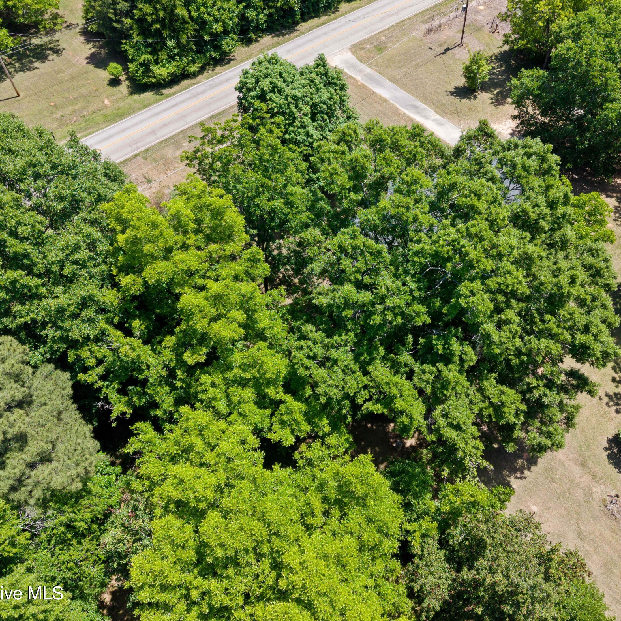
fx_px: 589
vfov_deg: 55.6
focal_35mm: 29
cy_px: 304
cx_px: 352
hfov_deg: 55.4
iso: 100
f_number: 1.8
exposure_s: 1/1000
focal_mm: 8.67
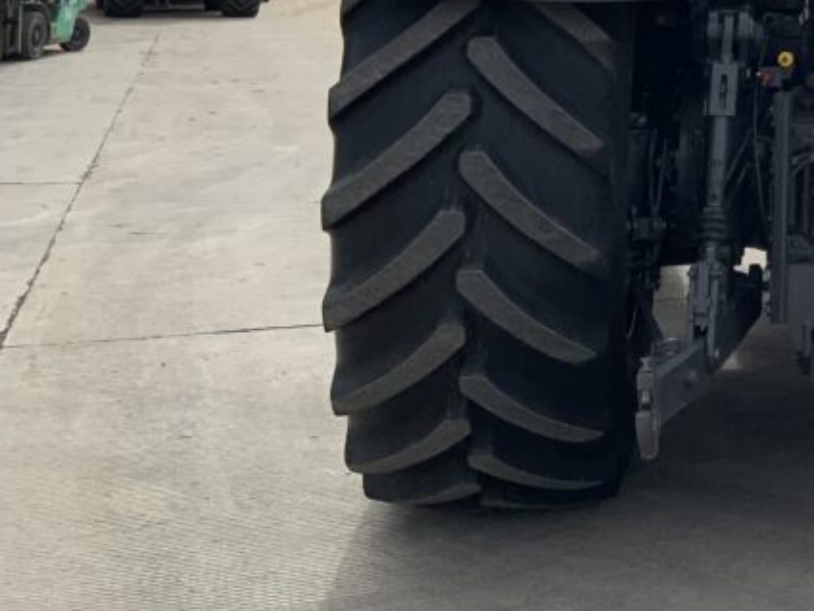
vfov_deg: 20.1
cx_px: 968
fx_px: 1646
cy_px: -61
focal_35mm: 70
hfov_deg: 25.1
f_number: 1.8
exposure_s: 1/2801
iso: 20
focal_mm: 3
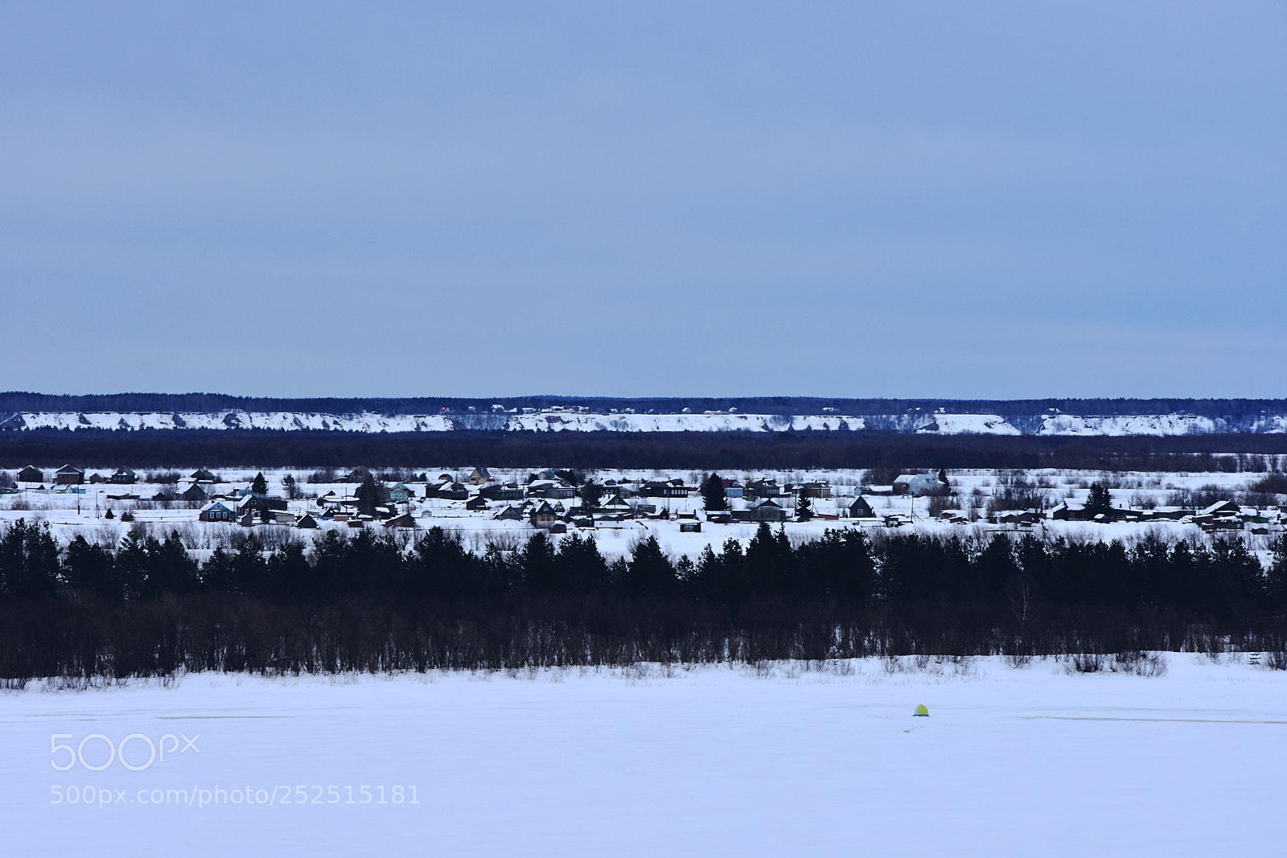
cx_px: 644
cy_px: 429
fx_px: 5631
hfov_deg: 13.0
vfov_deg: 8.7
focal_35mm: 158
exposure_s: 1/320
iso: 200
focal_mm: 105
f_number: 10
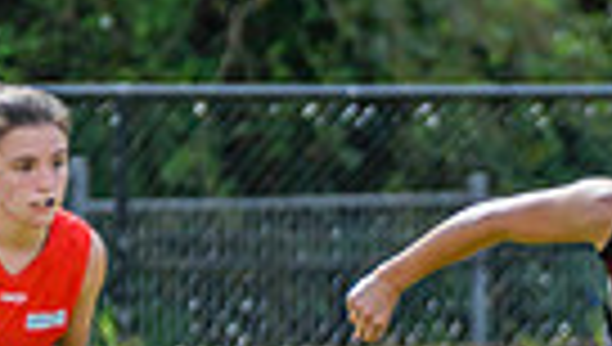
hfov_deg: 0.9
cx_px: 681
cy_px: 621
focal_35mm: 2411
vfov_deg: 0.5
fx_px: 39187
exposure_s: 1/2000
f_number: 6
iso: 800
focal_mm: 450
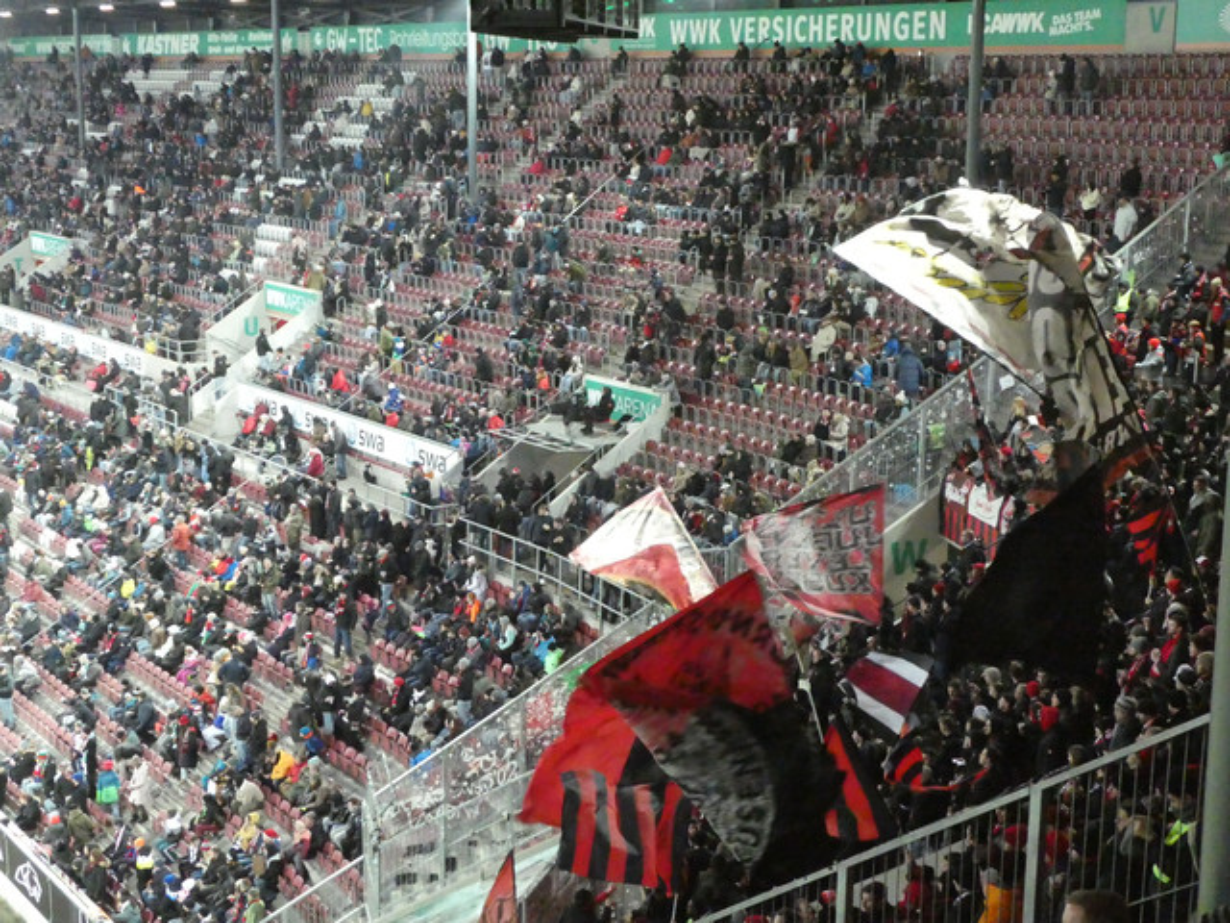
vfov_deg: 29.1
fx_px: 1777
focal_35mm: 50
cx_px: 615
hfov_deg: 38.2
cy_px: 462
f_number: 4.1
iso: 3200
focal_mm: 9
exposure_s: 1/80
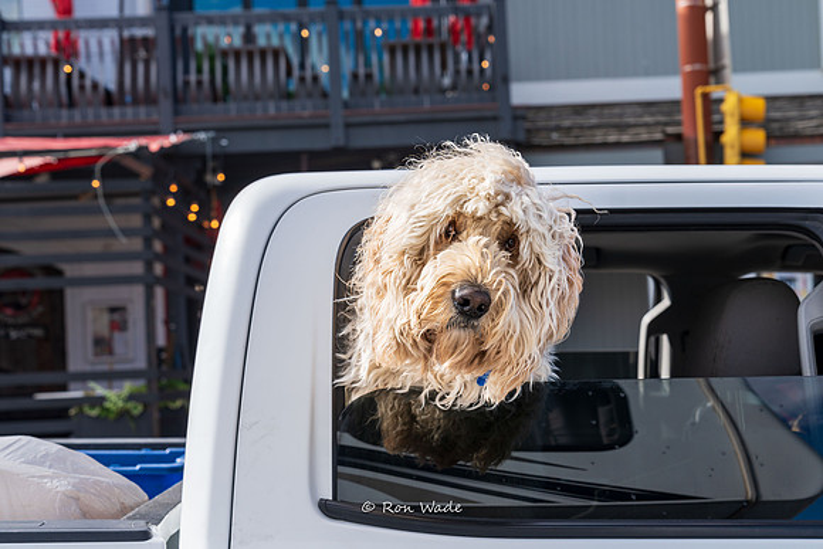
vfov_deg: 22.1
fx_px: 1403
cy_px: 320
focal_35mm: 61
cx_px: 481
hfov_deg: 32.6
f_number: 5
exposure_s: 1/250
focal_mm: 51
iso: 100
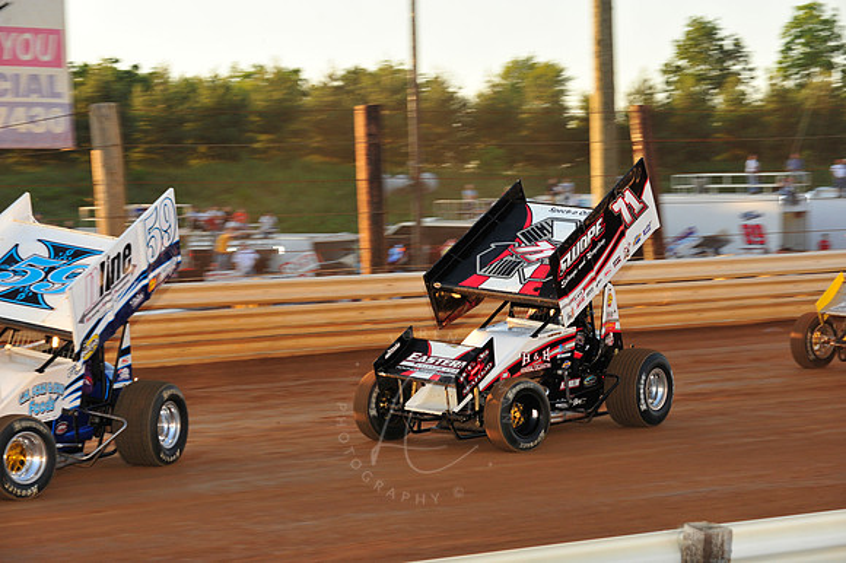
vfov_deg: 12.2
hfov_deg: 18.3
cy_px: 282
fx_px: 2630
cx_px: 423
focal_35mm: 112
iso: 640
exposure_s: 1/320
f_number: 7.1
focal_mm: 112
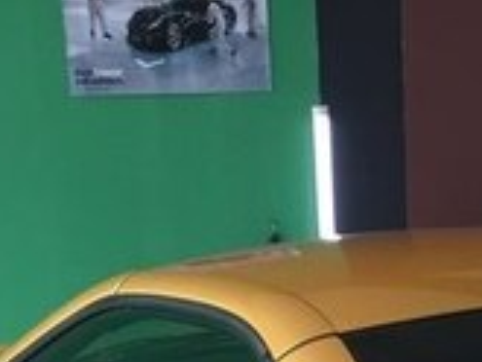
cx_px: 511
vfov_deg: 11.5
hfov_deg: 16.5
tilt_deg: -22.9
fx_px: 1616
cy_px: 717
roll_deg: +0.1
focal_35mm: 116
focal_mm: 4.15
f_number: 2.2
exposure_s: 1/100
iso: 50
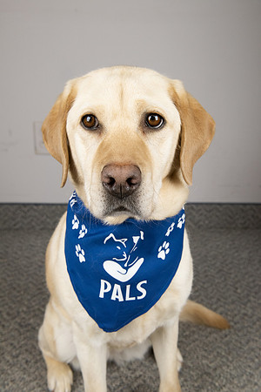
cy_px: 196
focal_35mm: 38
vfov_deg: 50.7
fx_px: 413
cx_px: 130
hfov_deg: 35.1
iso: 2000
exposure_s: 1/250
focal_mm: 38
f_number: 8
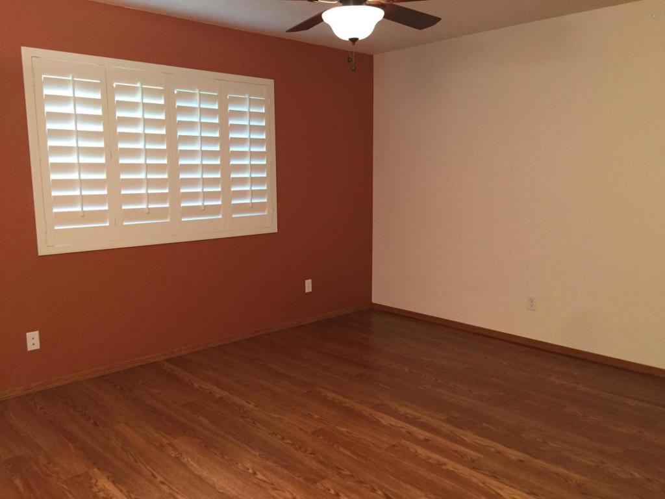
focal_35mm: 29
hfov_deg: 61.7
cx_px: 332
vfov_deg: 48.2
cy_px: 250
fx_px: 557
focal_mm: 4.15
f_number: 2.2
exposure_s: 1/30
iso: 125
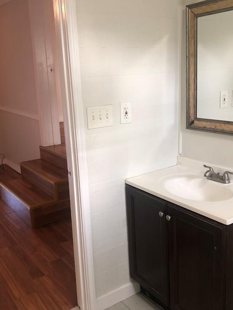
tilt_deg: -13.5
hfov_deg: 37.7
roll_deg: +2.0
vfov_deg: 49.0
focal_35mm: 38
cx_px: 119
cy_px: 156
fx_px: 341
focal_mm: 4
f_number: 1.8
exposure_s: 1/15
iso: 50
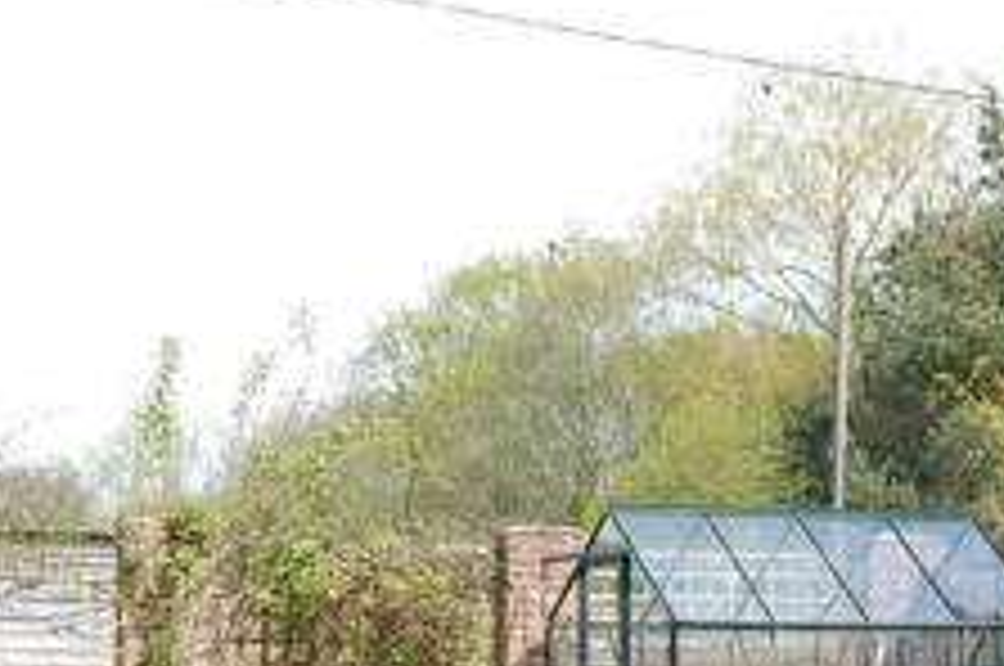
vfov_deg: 13.3
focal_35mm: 101
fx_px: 2826
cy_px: 666
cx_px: 815
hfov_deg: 19.9
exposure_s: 1/200
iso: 200
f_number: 7.1
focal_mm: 23
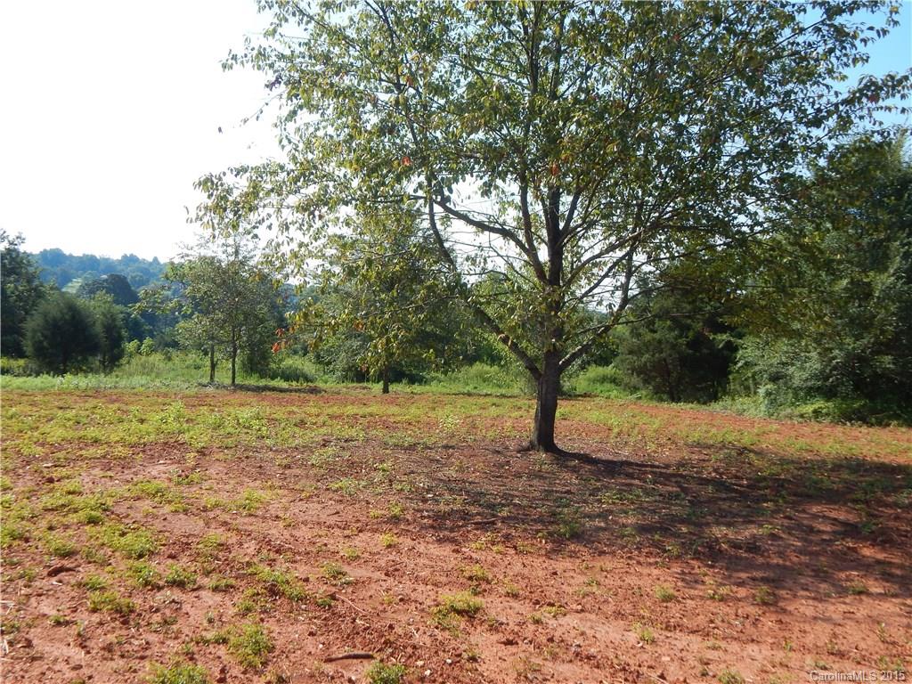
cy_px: 342
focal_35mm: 31
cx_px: 456
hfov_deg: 58.4
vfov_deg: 45.4
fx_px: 817
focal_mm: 5.6
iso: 125
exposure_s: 1/1000
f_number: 3.2
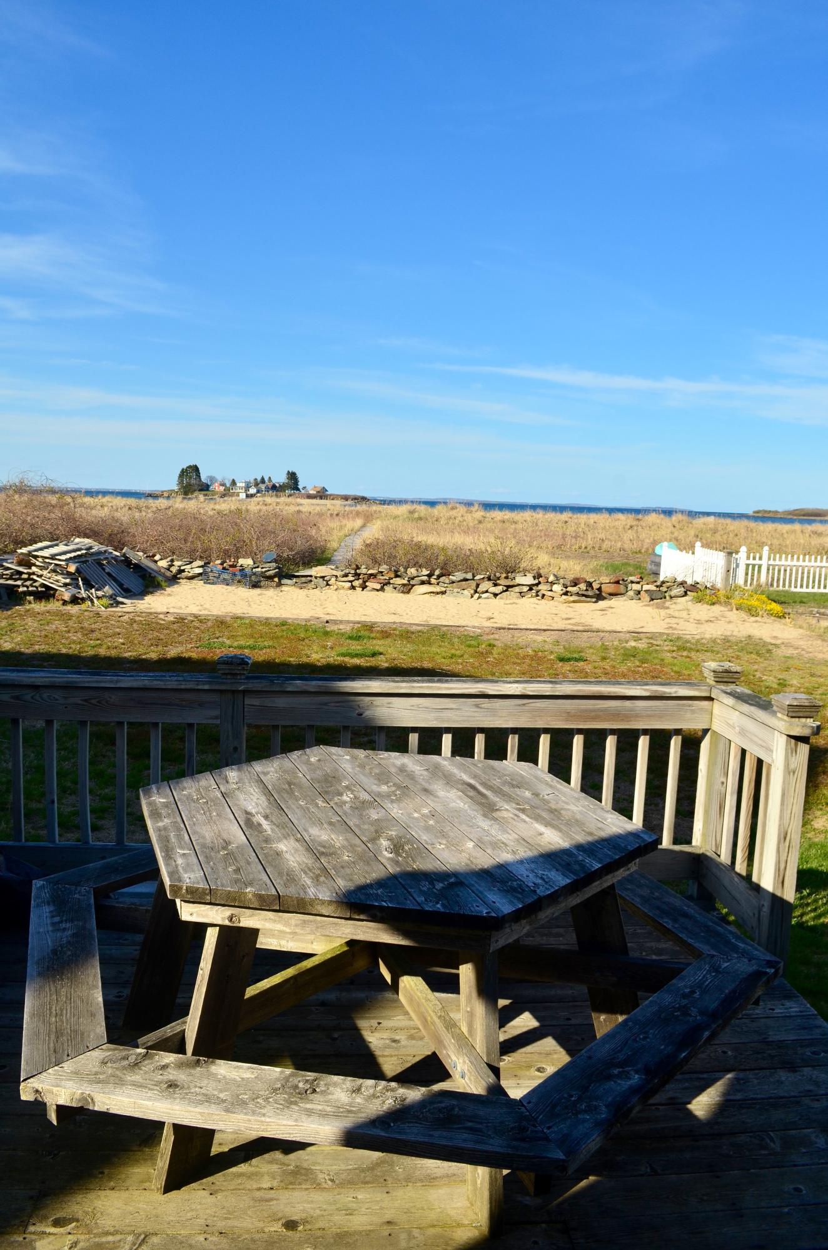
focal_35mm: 27
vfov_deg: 67.5
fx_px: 936
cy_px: 625
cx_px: 414
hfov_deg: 47.7
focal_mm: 18
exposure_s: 1/320
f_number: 9
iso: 160
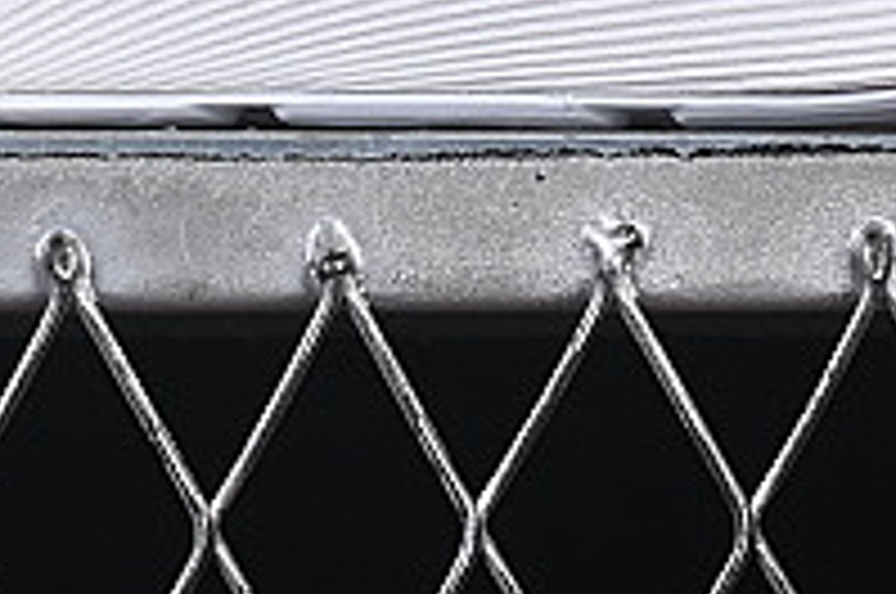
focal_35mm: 408
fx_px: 10138
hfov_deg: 5.0
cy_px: -882
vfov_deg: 3.3
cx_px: -45
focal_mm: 50
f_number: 8
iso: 160
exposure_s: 1/80
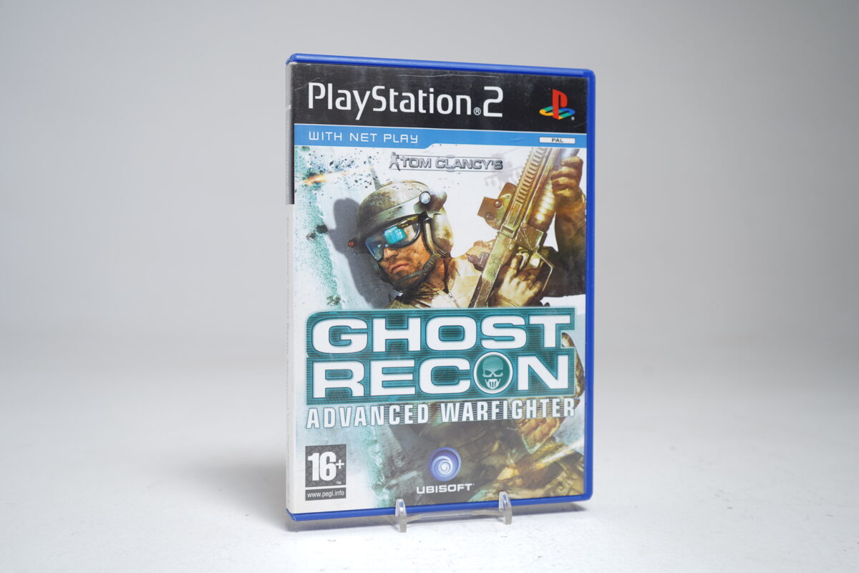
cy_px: 286
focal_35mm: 42
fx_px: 1002
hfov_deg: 46.4
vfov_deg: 31.9
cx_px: 430
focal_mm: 42
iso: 64
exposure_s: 1/4
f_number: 5.6
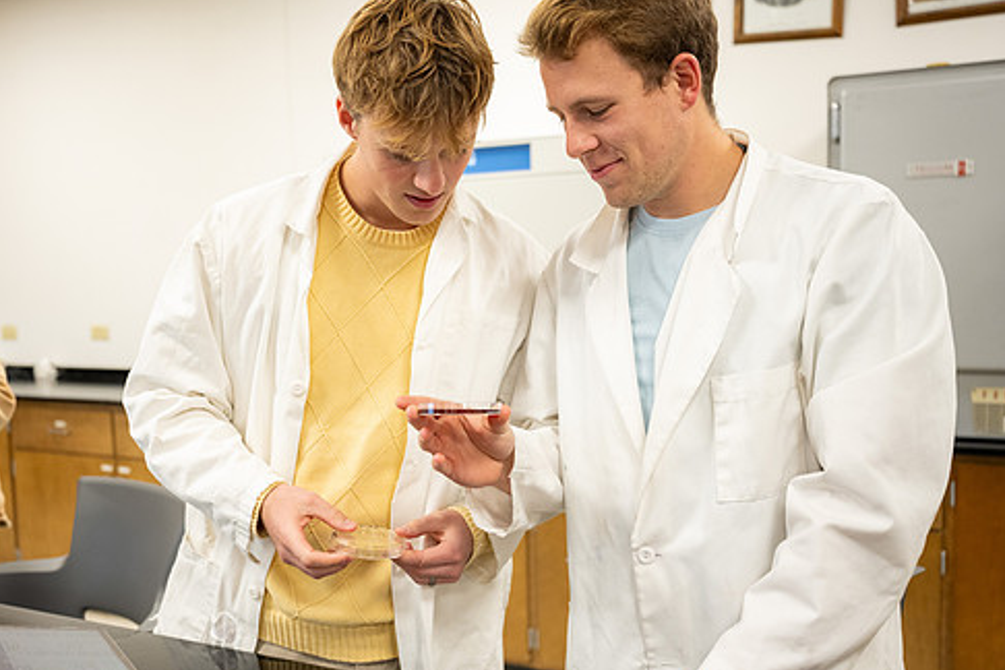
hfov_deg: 50.6
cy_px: 361
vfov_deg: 35.0
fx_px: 1061
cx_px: 444
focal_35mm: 38
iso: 1000
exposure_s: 1/160
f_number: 2.8
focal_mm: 31.5
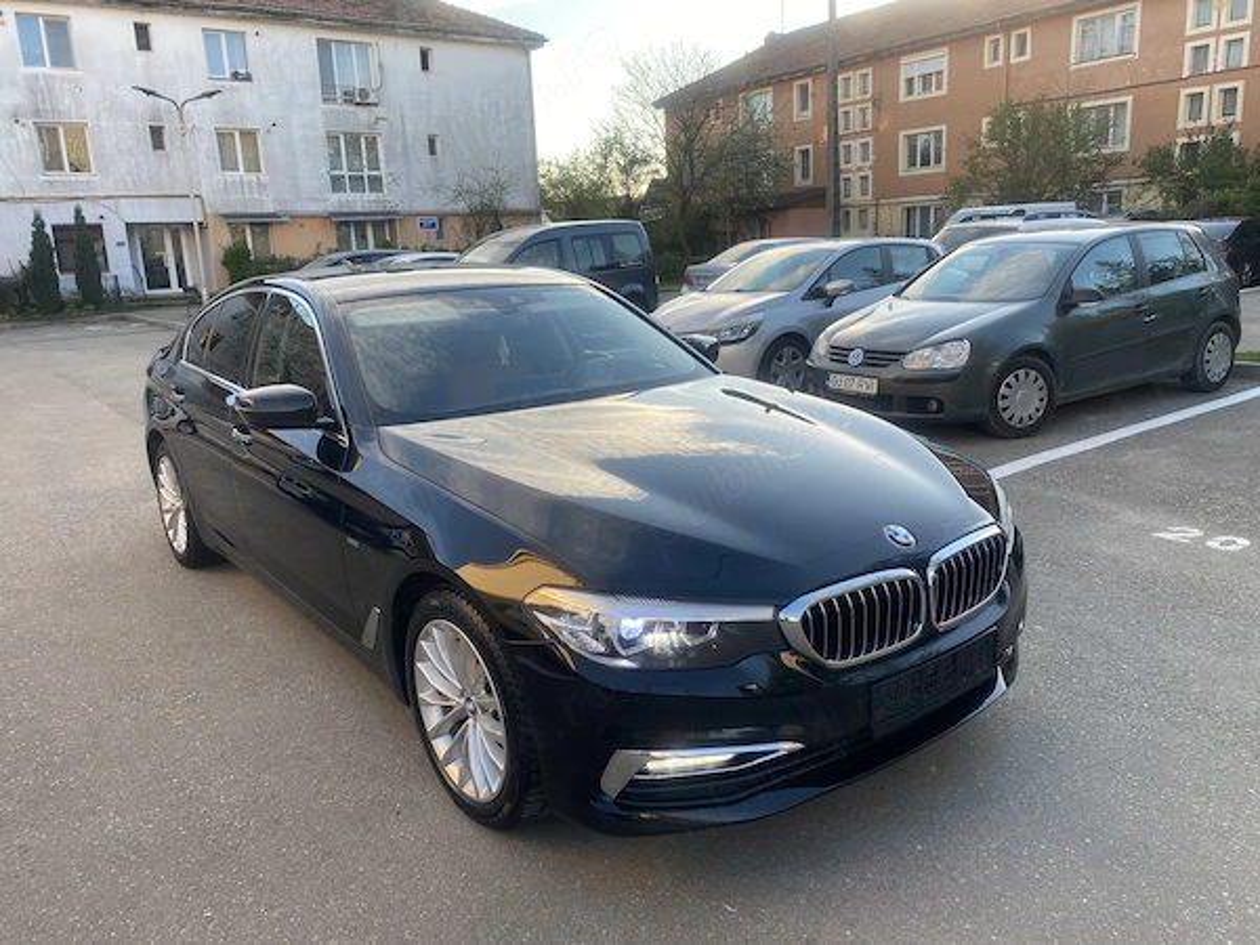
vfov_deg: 53.1
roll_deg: +2.5
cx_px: 630
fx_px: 946
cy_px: 472
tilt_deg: -13.4
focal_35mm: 26
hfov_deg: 67.3
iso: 32
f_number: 1.8
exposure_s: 1/217
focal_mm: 4.25
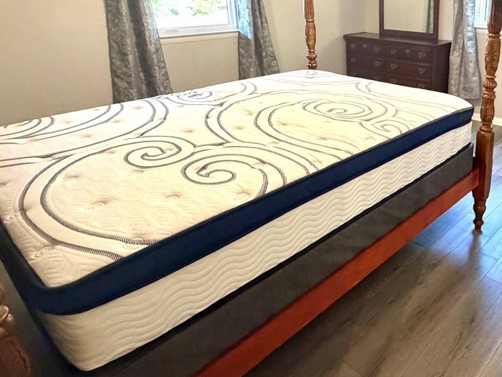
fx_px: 406
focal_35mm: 28
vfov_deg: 48.6
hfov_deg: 58.8
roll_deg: -0.3
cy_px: 116
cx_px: 398
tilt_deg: -17.4
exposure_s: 1/60
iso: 800
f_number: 2.2
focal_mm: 2.22
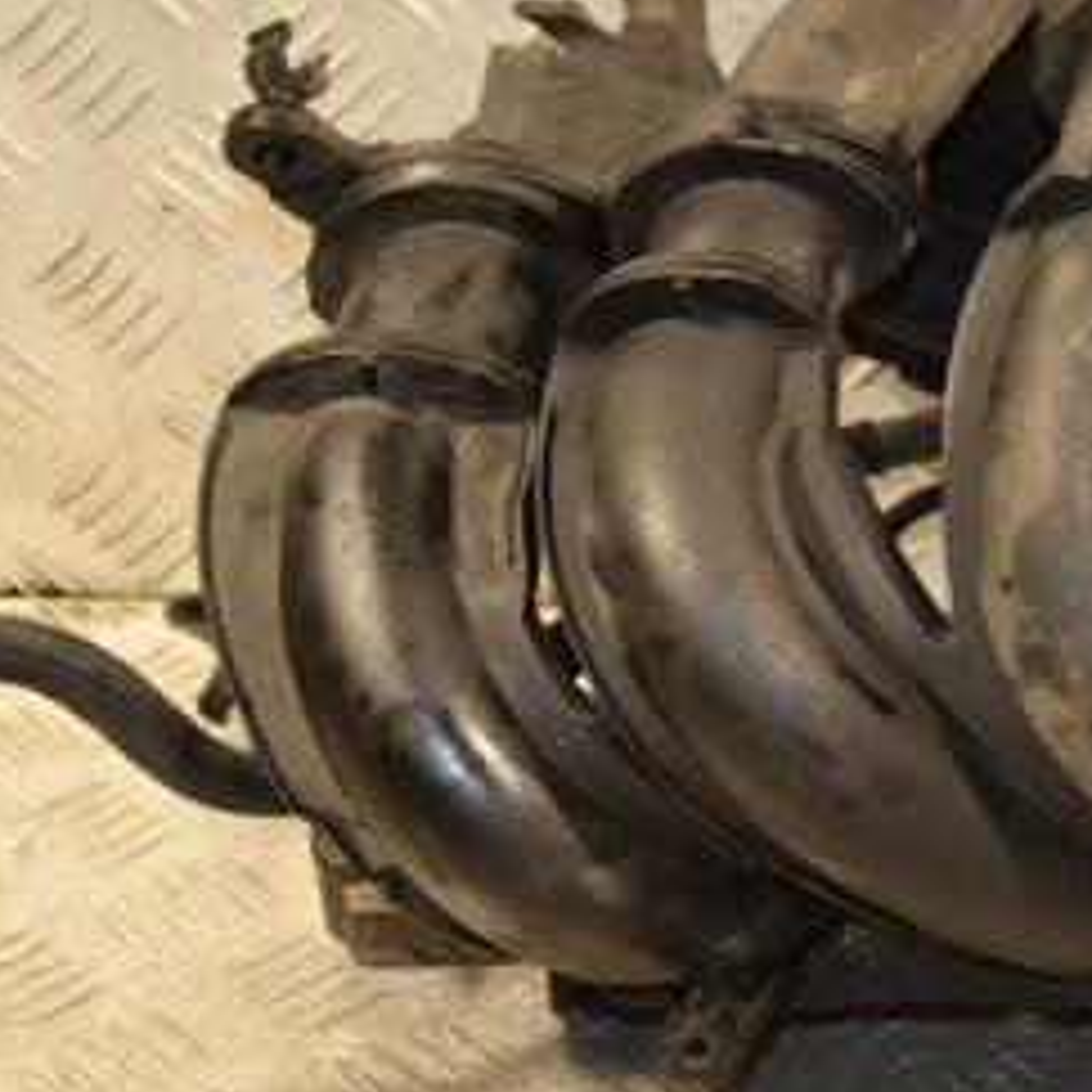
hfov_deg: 12.9
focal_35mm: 132
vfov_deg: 13.2
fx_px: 4711
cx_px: 1258
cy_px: 319
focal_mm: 42
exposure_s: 1/100
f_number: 4.8
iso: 800
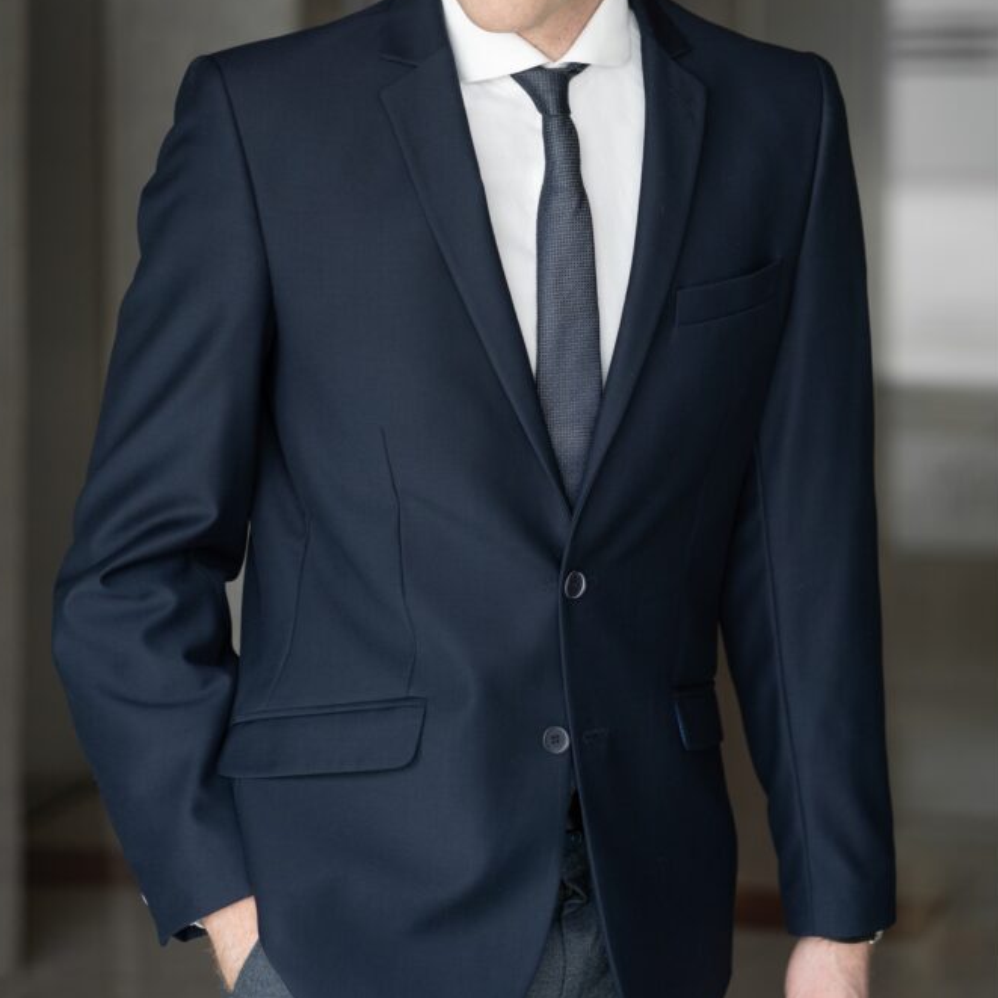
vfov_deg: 15.3
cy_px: 317
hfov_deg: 15.3
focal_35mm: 114
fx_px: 3718
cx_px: 480
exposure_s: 1/125
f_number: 3.2
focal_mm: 85
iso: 160
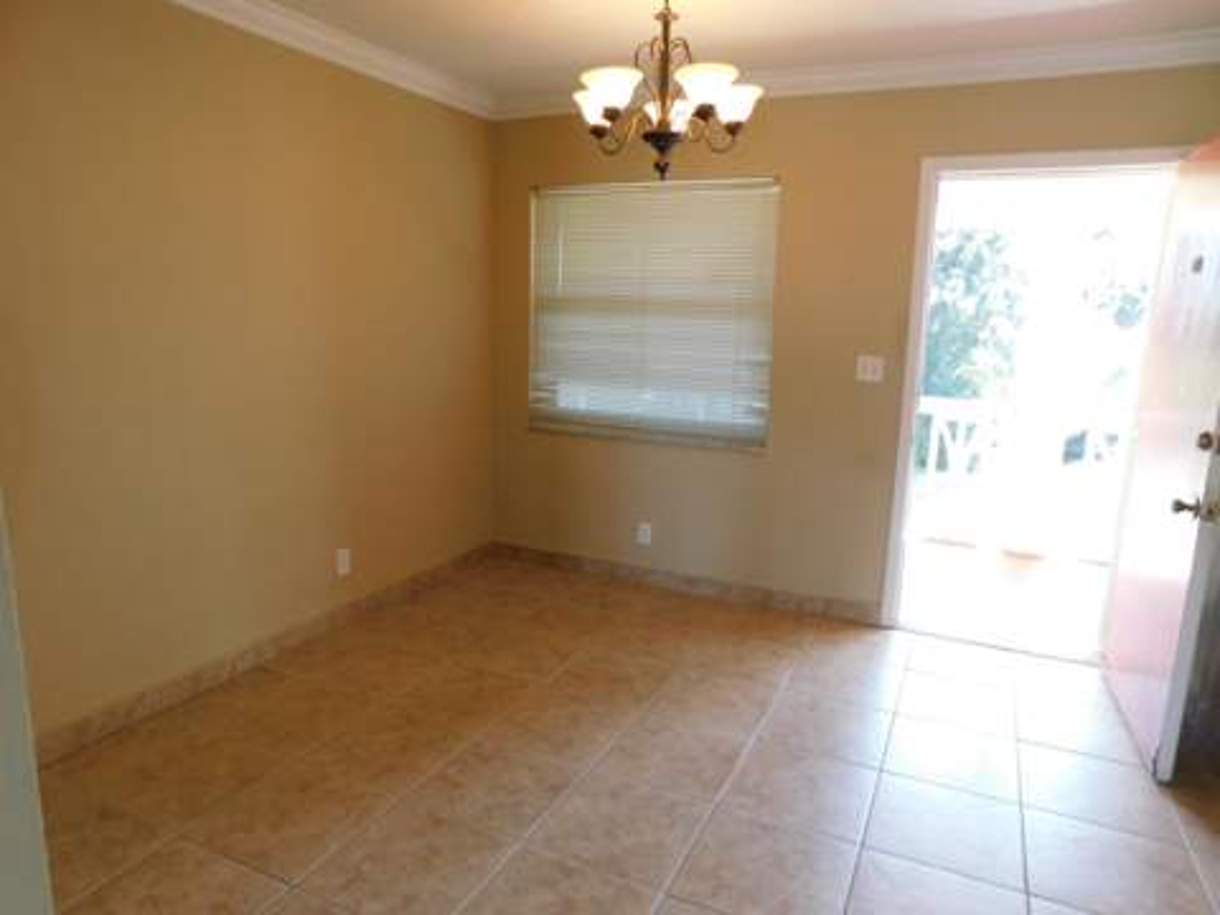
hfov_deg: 73.9
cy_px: 458
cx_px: 610
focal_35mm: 23
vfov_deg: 58.9
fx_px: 811
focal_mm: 4
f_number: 3
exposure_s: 1/30
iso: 160
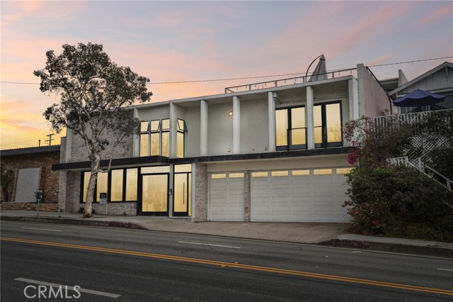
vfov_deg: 38.8
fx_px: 428
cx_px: 226
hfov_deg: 55.8
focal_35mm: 34
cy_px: 151
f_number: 8
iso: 100
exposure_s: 1/400
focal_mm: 34
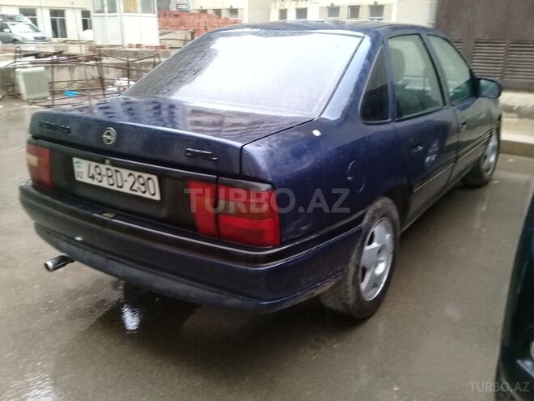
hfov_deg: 58.4
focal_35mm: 31
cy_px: 200
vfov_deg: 45.4
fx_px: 478
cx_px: 267
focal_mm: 3.3
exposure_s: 1/33
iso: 100
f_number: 2.2
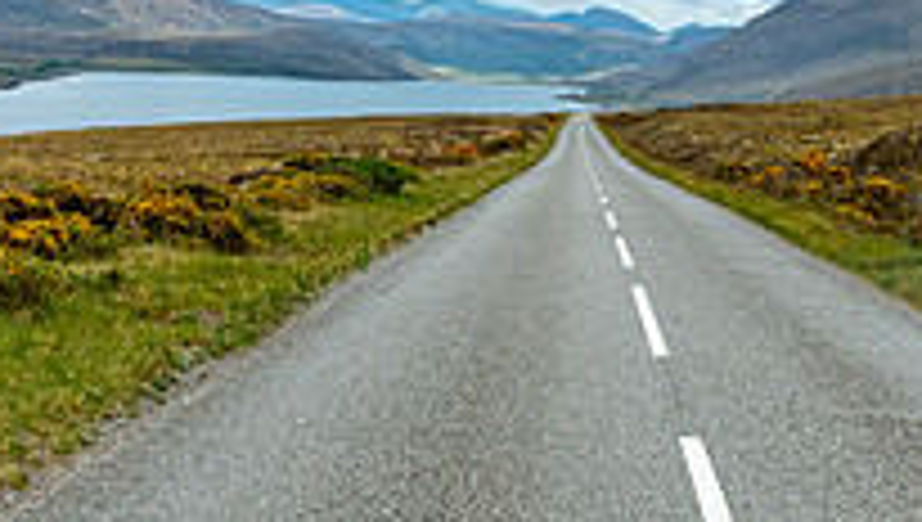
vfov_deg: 16.9
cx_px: 450
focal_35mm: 71
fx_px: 1738
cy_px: 65
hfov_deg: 29.7
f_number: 7.1
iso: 125
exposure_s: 1/250
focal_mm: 8.8
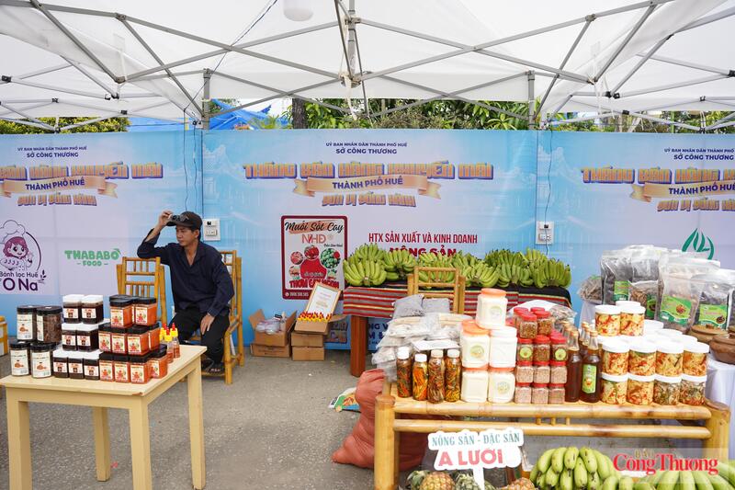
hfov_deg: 73.8
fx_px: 490
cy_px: 245
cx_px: 368
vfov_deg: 53.1
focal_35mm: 24
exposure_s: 1/250
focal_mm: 24
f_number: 5
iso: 125
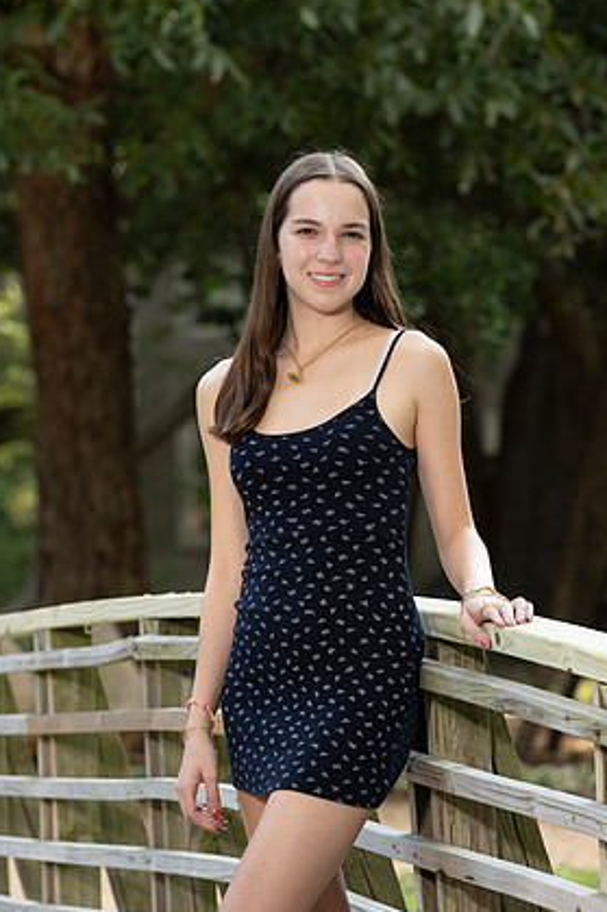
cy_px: 444
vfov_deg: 9.6
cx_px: 313
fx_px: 5442
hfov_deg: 6.4
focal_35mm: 215
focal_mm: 200
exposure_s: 1/200
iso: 1250
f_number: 8
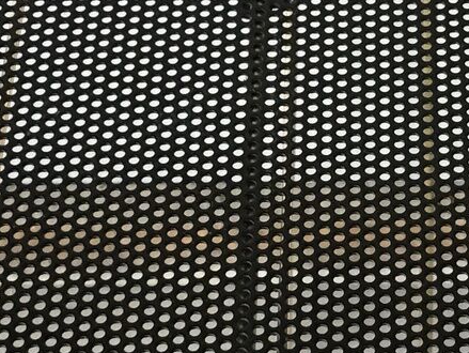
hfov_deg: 14.8
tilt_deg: -51.9
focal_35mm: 132
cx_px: 433
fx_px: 1790
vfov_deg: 11.2
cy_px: 261
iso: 64
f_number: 2.2
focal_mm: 4.15
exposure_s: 1/17
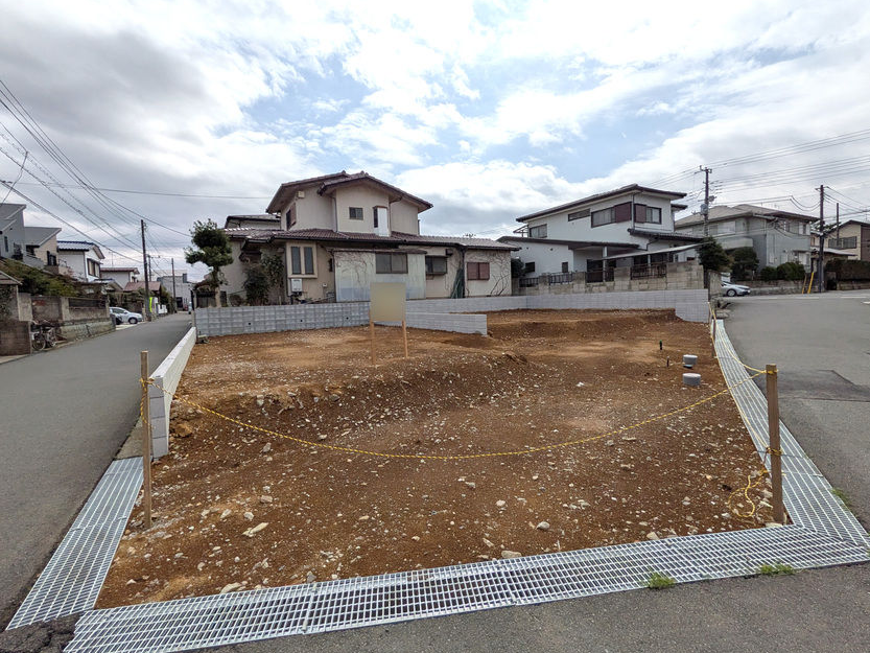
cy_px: 320
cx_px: 430
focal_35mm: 16
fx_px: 402
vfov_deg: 78.1
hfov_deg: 94.5
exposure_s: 1/6410
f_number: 2.2
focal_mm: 1.83
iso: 49
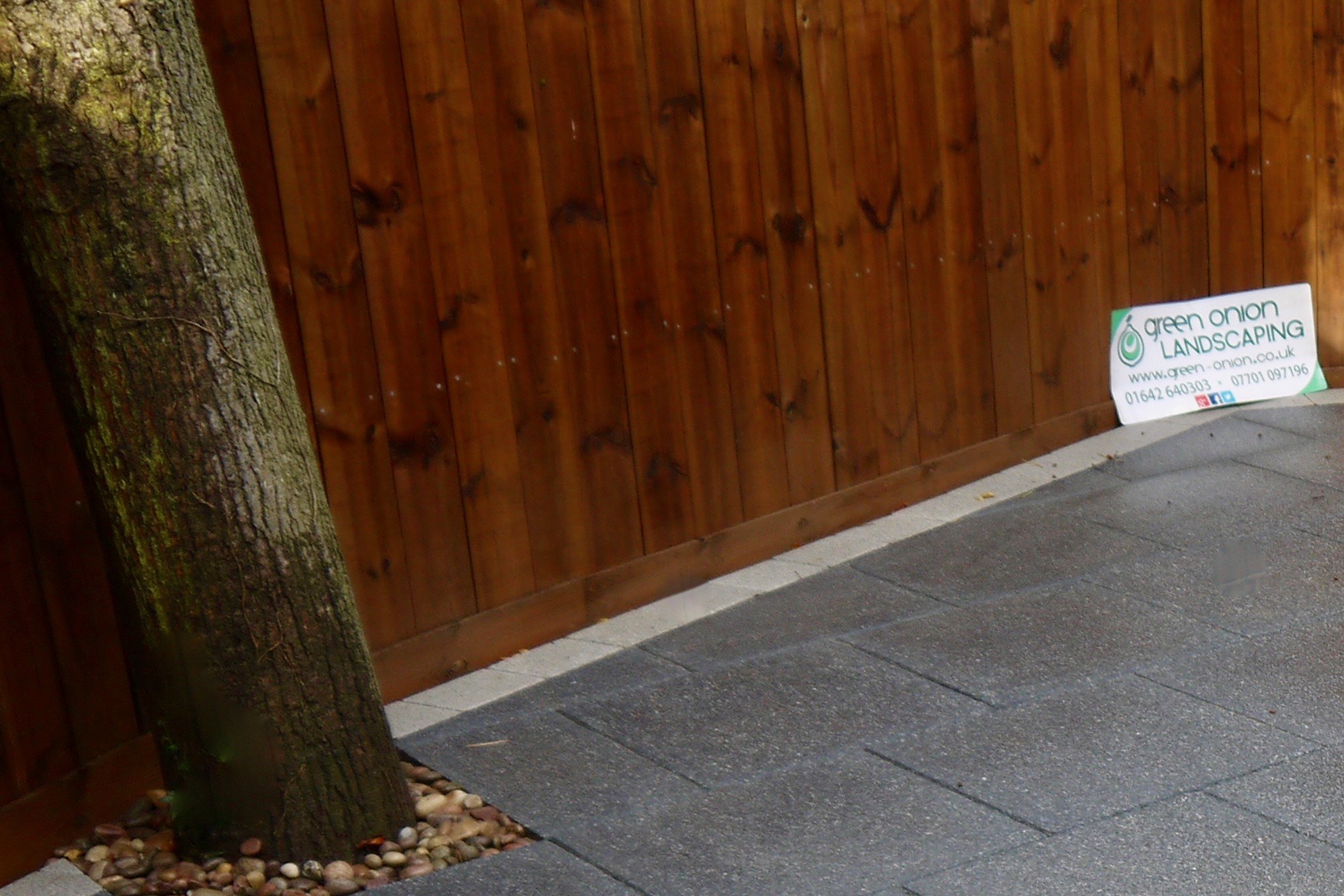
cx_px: 1585
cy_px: 801
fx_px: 2613
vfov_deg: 19.1
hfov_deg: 26.0
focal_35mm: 70
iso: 160
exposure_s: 1/60
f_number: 3.5
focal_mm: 14
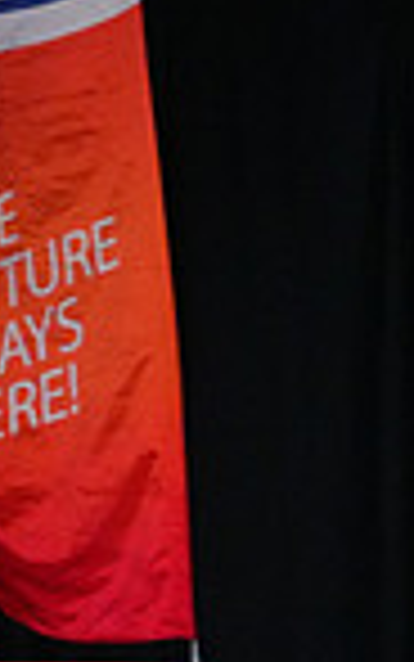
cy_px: 281
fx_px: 15203
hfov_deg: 1.6
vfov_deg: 2.5
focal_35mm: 843
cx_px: -742
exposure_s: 1/1250
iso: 16000
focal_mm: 210
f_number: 5.6
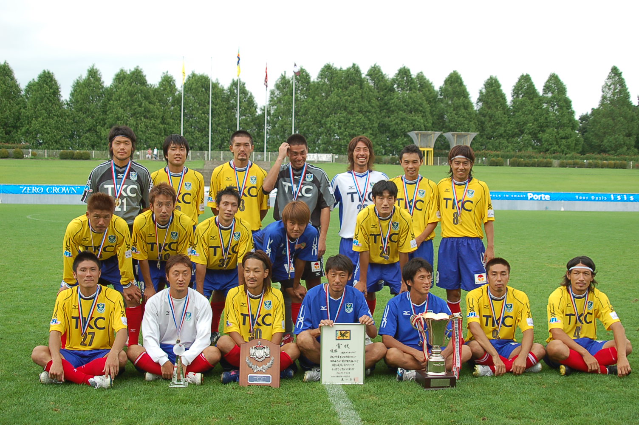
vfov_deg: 31.8
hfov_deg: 46.4
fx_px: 745
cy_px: 212
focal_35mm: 42
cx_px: 320
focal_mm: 28
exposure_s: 1/125
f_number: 5.6
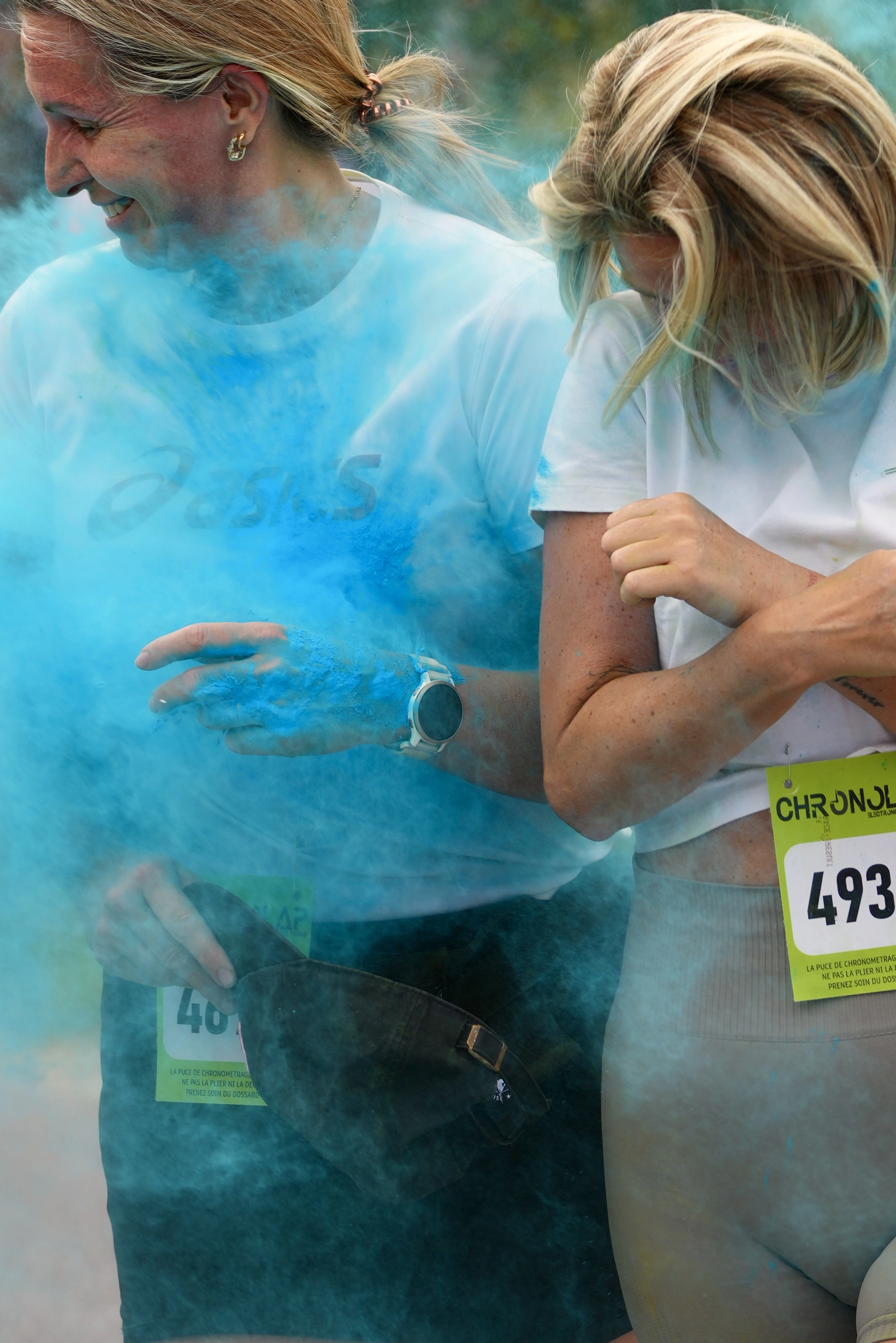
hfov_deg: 4.9
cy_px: 599
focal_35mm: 281
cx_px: 499
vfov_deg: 7.3
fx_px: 10489
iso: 100
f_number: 5.6
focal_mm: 142
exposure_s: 1/400
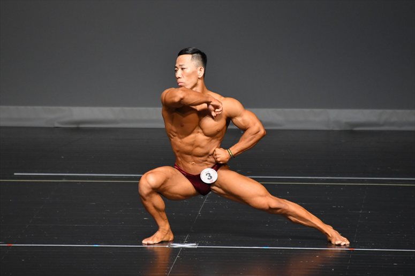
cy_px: 138
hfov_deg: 4.6
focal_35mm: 450
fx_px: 5185
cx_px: 208
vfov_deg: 3.1
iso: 2500
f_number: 5.6
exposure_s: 1/400
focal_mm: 300
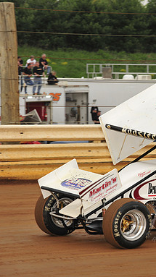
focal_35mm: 230
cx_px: 176
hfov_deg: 5.3
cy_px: 138
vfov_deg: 9.4
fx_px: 1694
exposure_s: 1/320
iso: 640
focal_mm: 145
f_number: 7.1
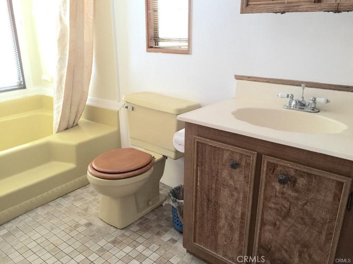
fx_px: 296
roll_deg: +0.0
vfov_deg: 48.2
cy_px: 132
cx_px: 176
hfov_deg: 61.7
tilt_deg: -20.0
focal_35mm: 29
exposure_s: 1/10
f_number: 2.2
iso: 100
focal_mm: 4.15
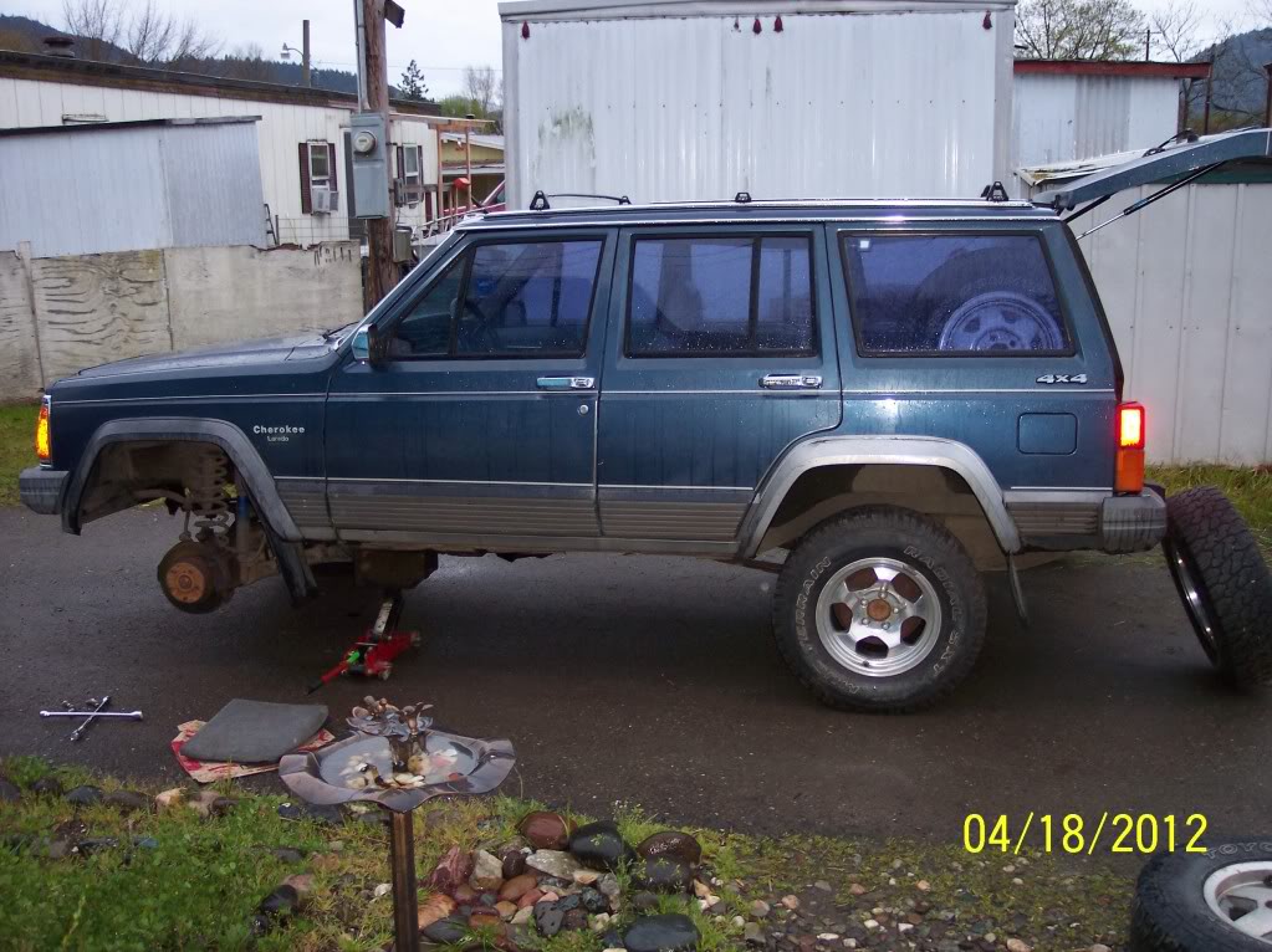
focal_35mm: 38
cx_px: 636
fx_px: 1396
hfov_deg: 49.0
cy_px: 476
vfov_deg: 37.7
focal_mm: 8
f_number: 2.8
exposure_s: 1/30
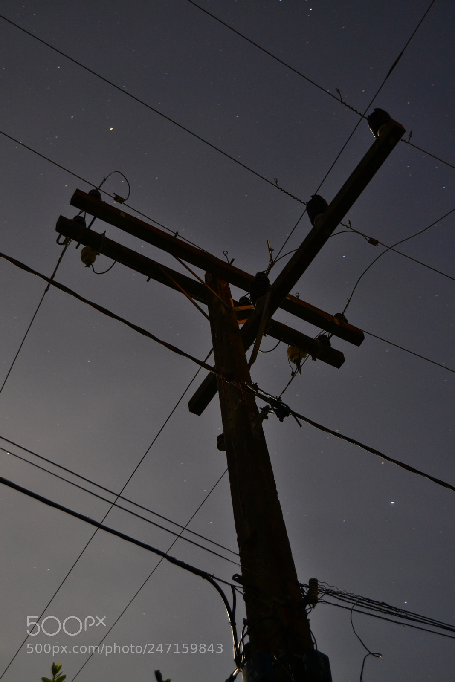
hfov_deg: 23.8
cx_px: 228
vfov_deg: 35.1
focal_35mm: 57
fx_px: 1080
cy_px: 341
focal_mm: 38
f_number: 4.8
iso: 800
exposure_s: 20
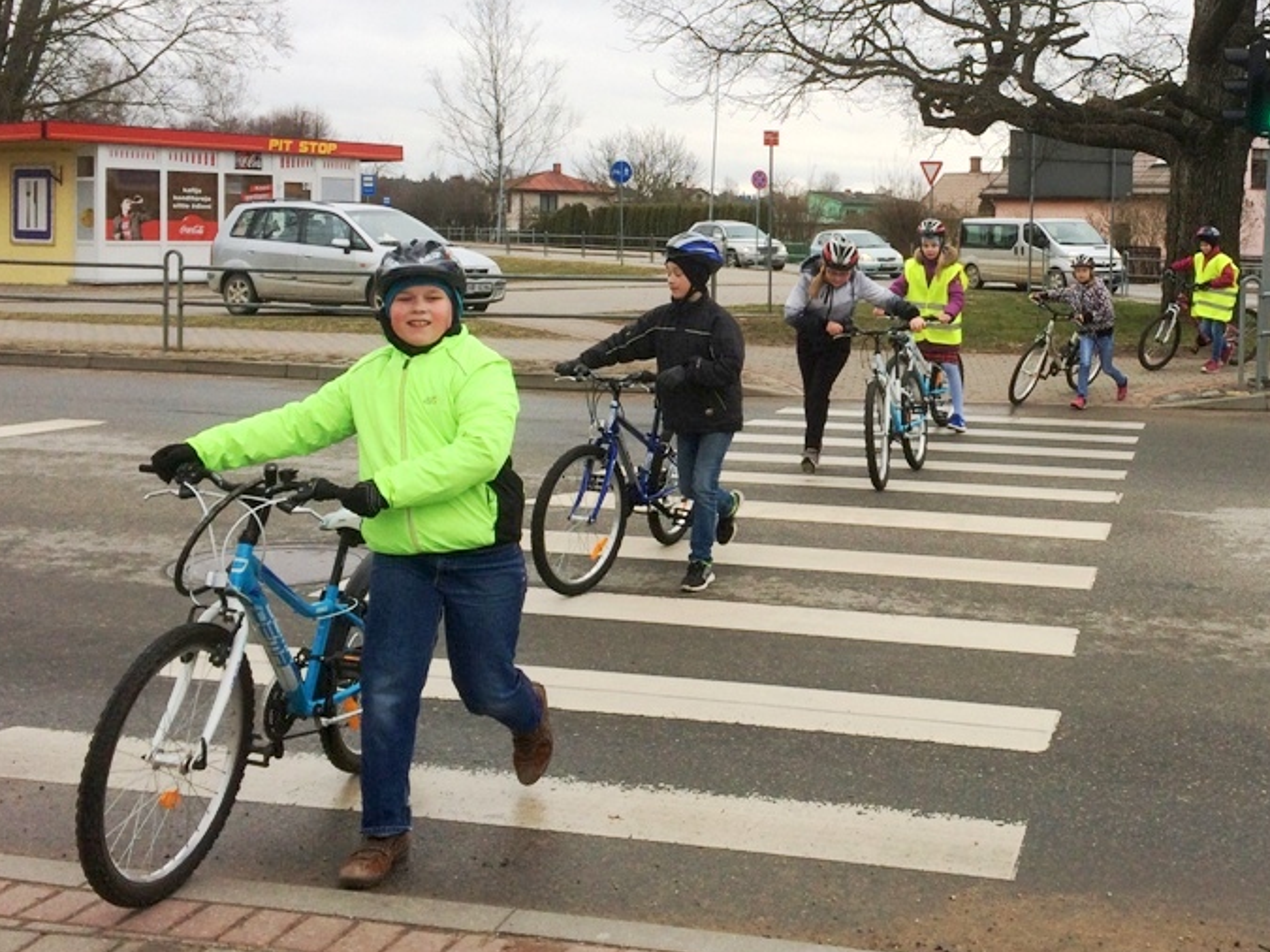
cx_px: 881
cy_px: 297
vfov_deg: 32.5
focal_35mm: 44
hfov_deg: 42.2
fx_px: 1614
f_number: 2.2
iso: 32
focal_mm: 4.15
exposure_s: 1/519
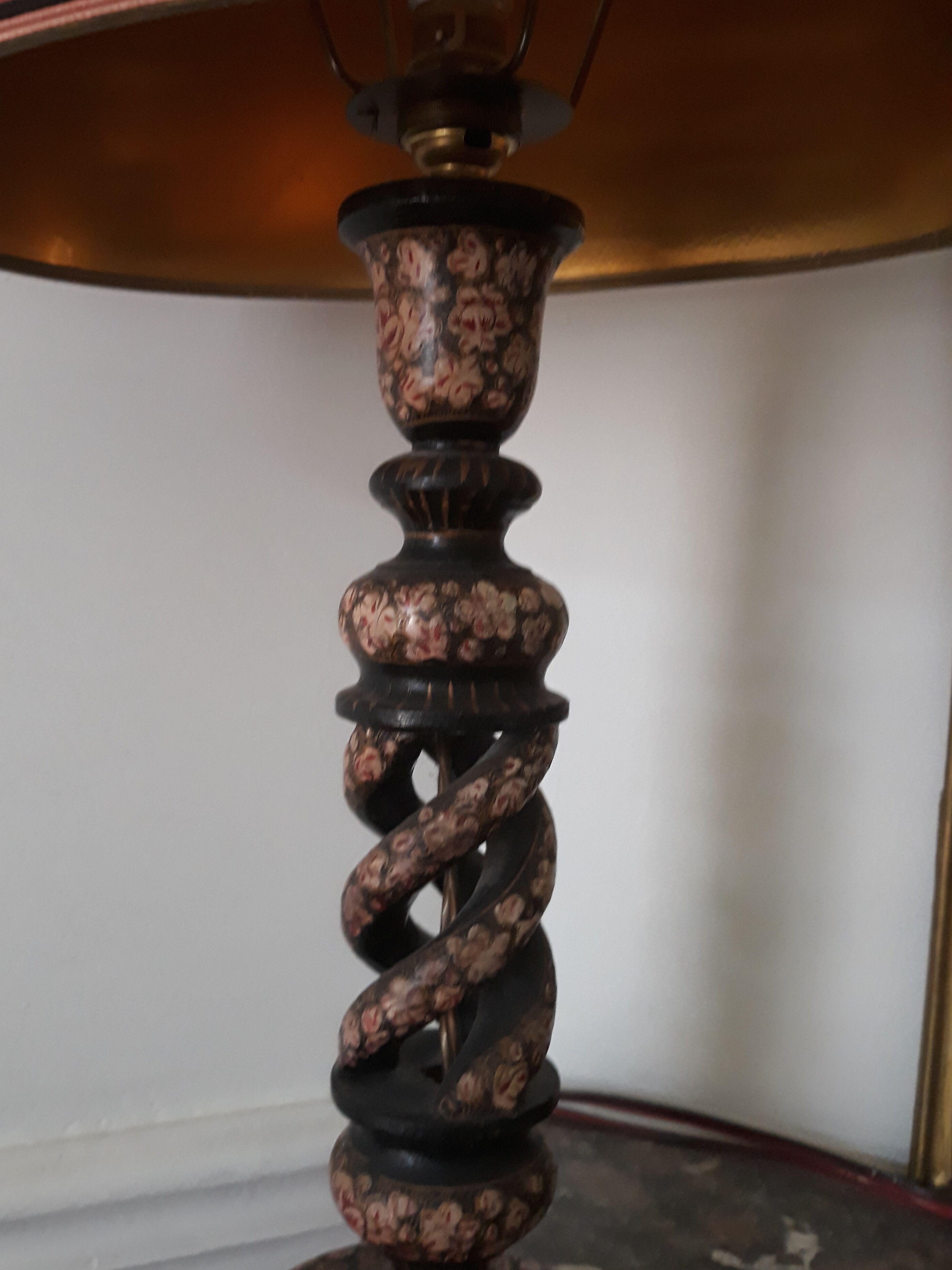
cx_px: 424
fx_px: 1100
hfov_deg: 46.7
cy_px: 618
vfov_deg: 60.0
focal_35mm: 30
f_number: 1.7
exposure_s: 1/40
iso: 200
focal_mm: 3.71
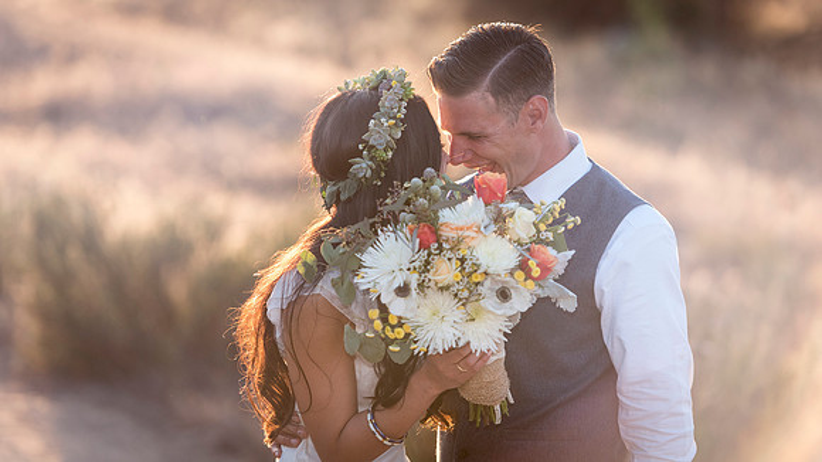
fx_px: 3539
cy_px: 188
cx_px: 411
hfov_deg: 13.2
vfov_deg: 7.5
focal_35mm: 162
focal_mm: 155
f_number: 2.8
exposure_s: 1/1000
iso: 800
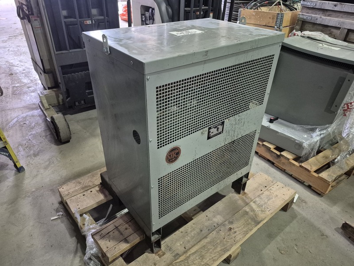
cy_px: 133
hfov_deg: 73.9
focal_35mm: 23
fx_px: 235
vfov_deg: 58.9
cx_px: 177
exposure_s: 1/60
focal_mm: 5.4
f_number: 1.8
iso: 1000
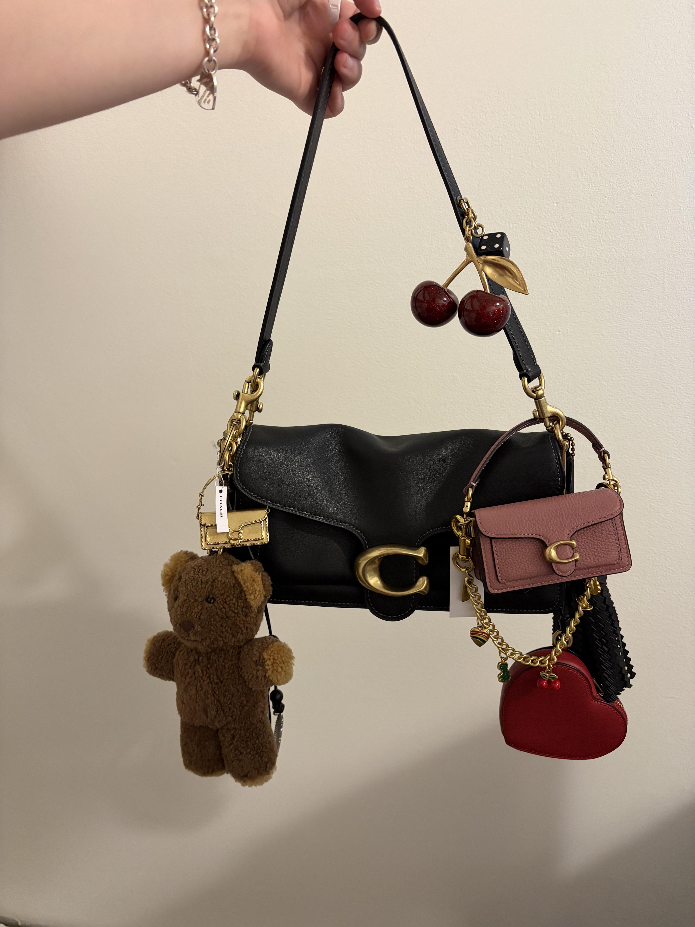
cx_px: 348
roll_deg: +4.1
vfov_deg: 67.3
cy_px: 464
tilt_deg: -16.6
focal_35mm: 26
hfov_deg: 53.1
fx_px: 696
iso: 400
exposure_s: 1/60
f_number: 1.6
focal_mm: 5.96
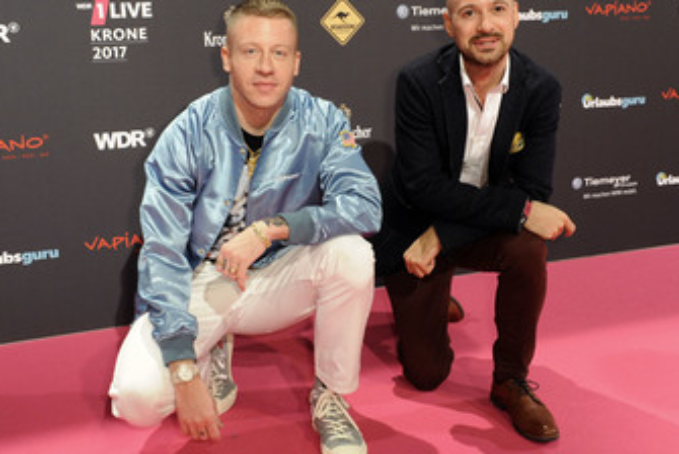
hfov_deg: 38.8
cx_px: 345
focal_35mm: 51
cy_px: 223
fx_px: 963
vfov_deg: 26.5
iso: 2500
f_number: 6.3
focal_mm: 38
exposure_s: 1/160
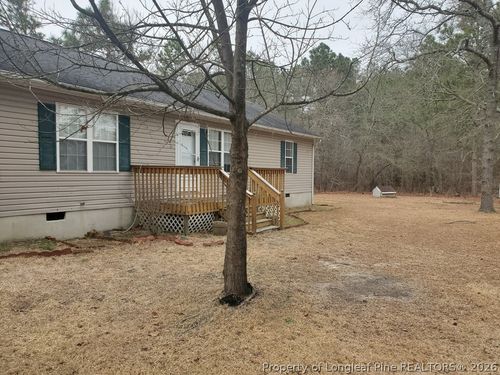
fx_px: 376
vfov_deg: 53.1
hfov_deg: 67.3
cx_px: 250
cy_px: 188
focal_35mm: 26
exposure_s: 1/267
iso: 50
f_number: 2.4
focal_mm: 4.3
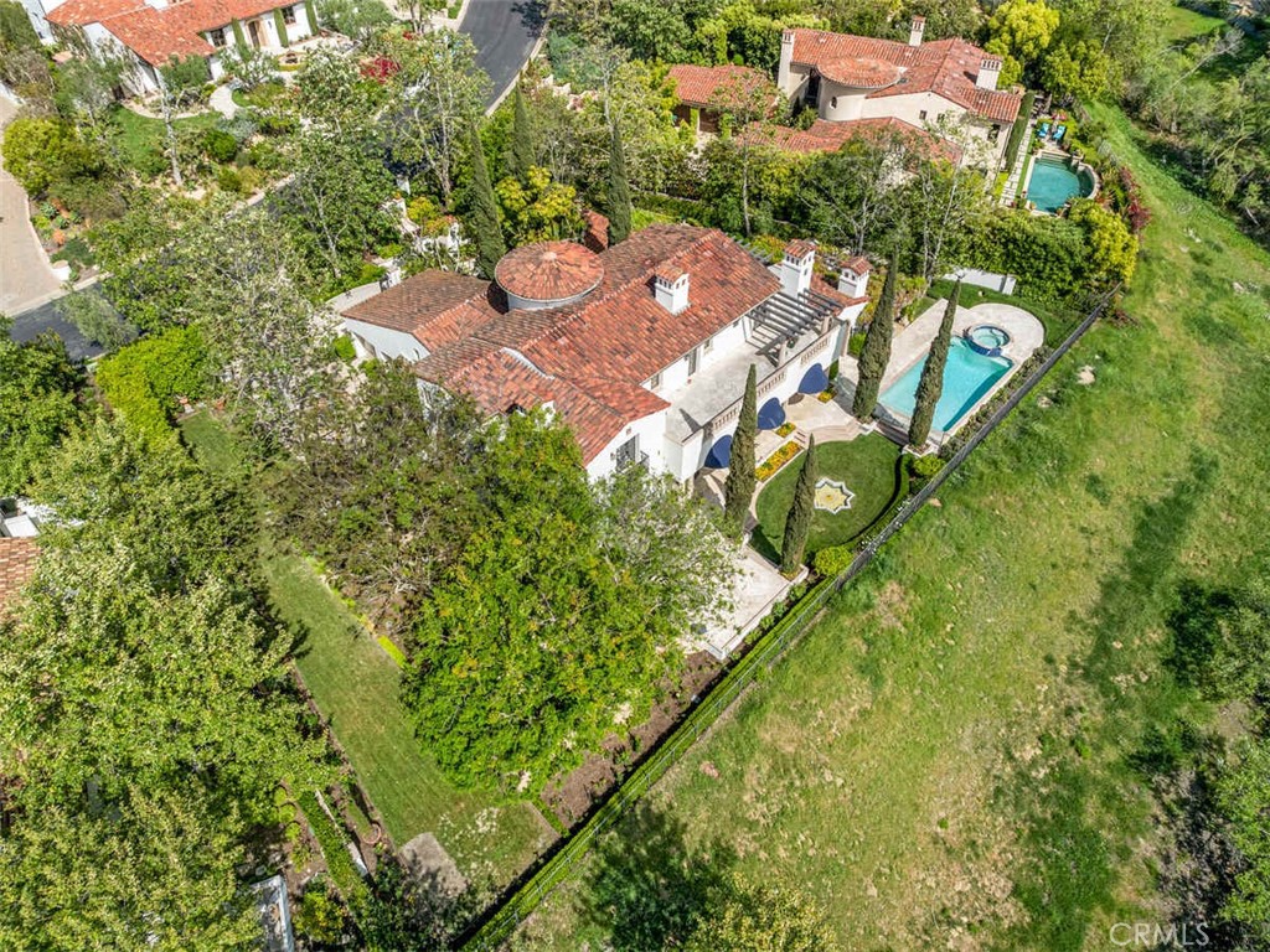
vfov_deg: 56.8
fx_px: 881
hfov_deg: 71.6
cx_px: 635
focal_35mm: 24
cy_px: 476
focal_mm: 12.29
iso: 100
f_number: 2.8
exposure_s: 1/240
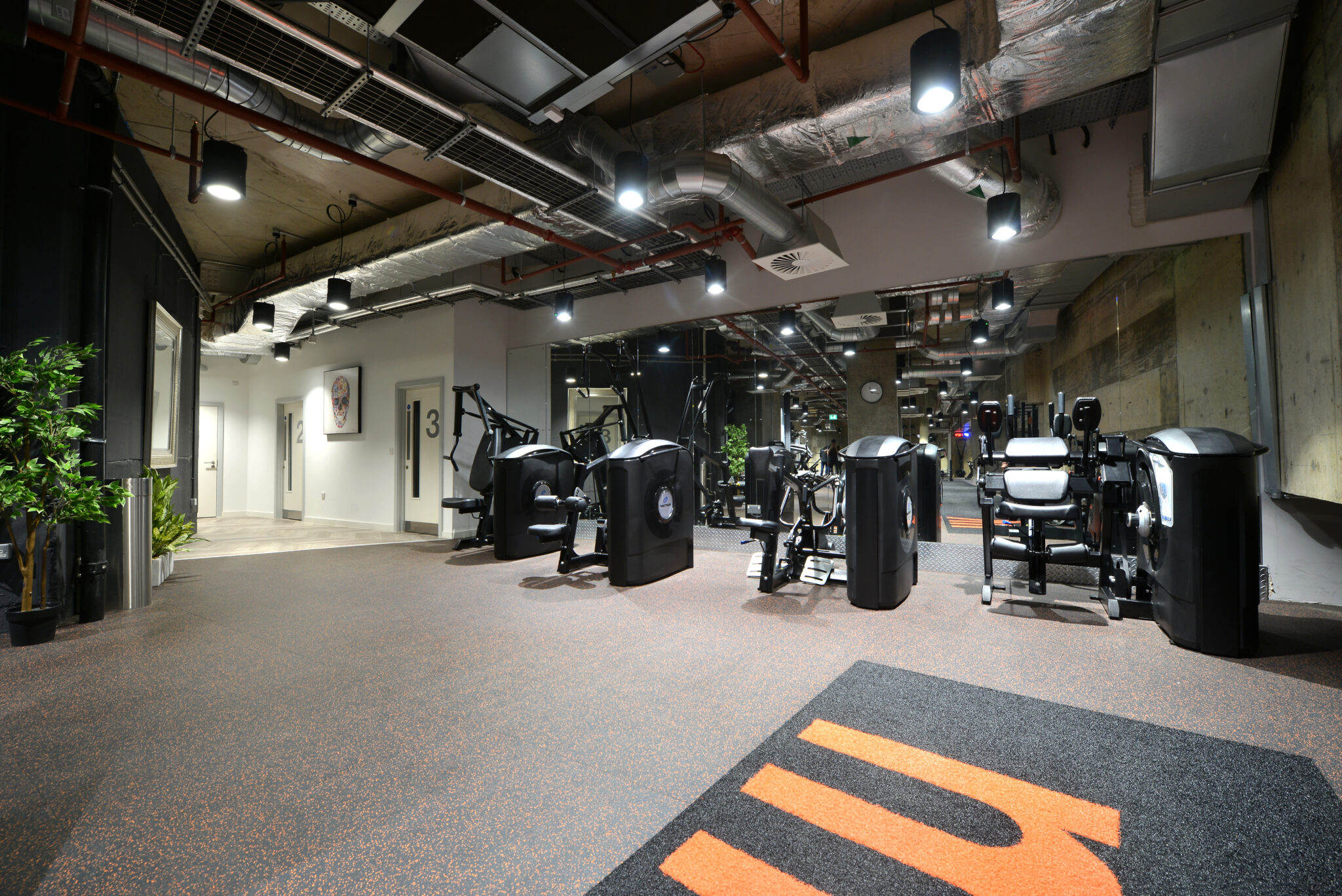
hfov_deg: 104.2
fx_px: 522
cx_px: 671
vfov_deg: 81.3
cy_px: 448
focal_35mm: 14
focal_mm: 14
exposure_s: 1/1.6
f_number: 6.3
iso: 100
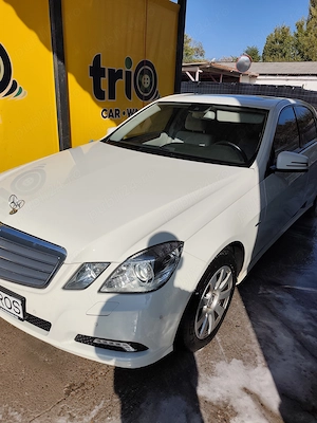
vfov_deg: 71.6
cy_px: 212
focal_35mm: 24
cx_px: 158
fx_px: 293
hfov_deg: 56.8
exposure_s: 1/6139
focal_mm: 5.84
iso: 50
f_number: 1.6
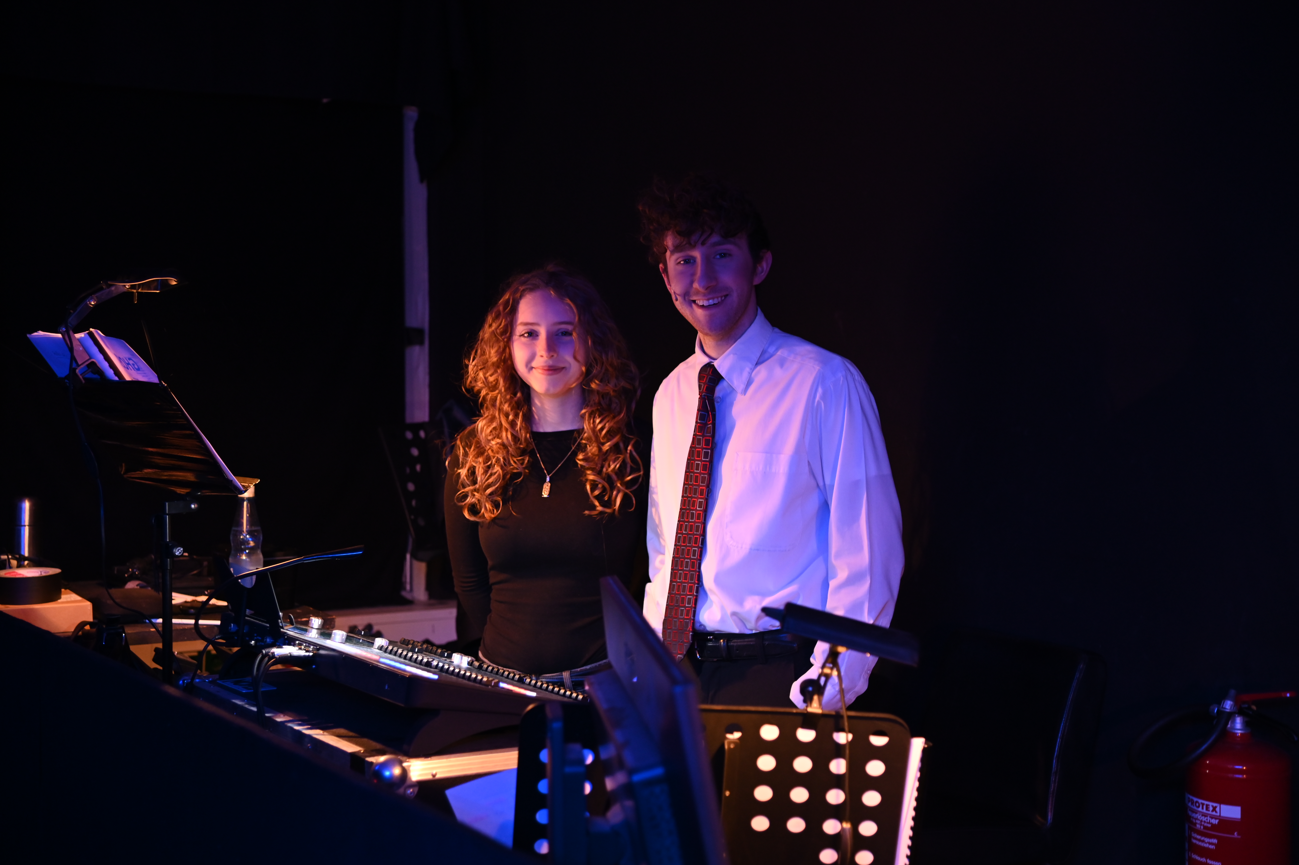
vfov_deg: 20.9
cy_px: 432
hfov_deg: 31.0
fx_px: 2344
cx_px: 650
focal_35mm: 65
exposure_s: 1/13
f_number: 4
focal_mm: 65
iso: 1600
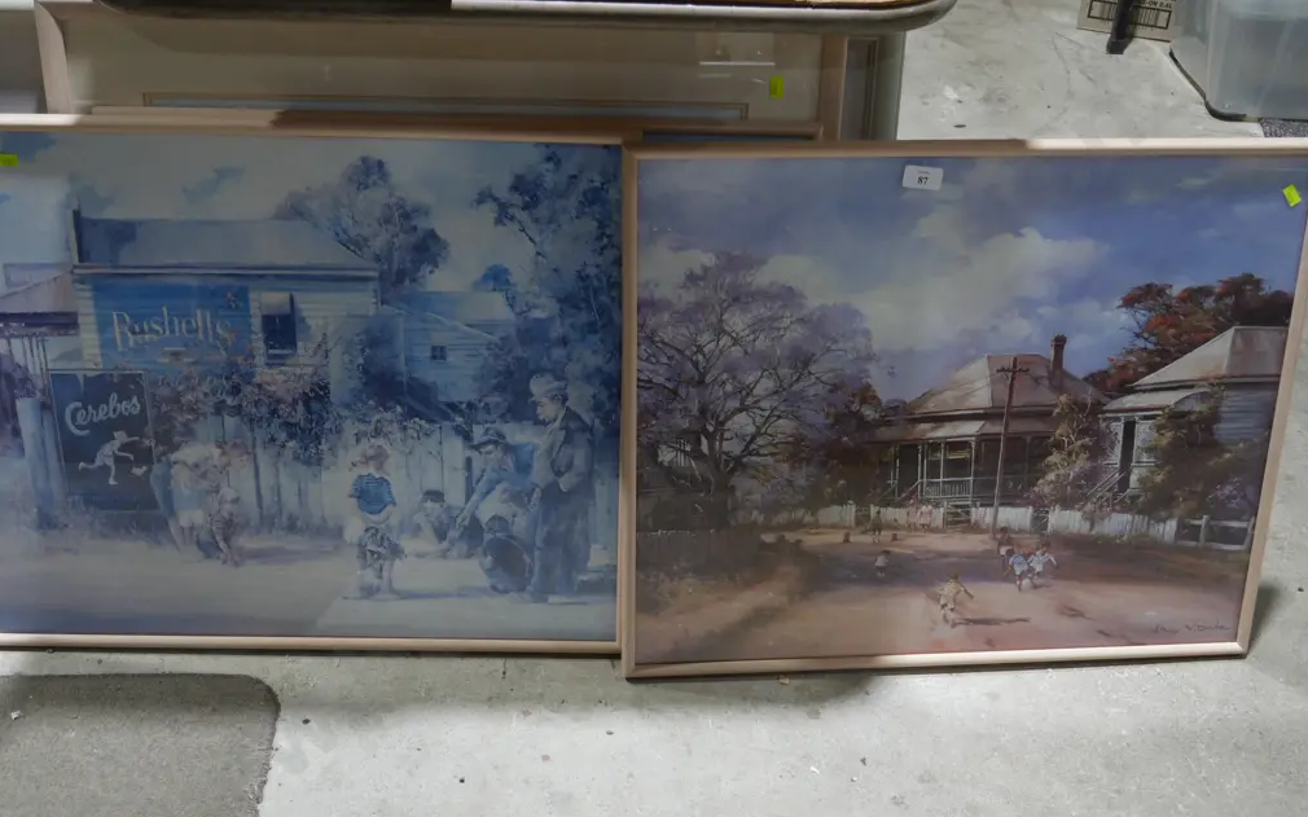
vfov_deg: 29.8
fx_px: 1533
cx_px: 646
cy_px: 476
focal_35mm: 43
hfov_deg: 46.2
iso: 400
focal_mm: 20
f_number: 4.5
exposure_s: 1/60
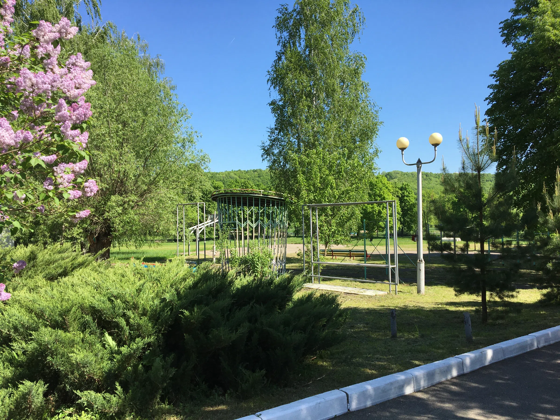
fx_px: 469
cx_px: 280
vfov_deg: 48.2
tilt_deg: +0.3
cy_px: 210
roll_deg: +3.5
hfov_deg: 61.7
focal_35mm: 29
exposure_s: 1/1040
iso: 25
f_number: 2.2
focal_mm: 4.15
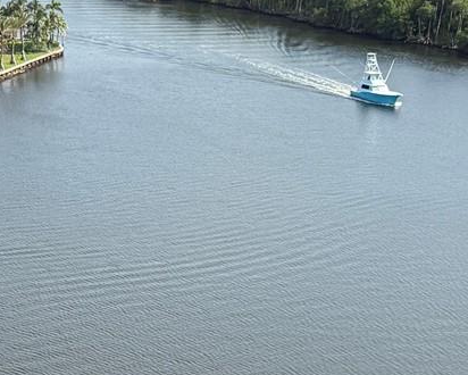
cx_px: 141
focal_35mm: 91
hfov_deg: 20.9
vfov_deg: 15.9
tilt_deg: -26.0
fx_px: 1261
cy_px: 509
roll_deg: -3.0
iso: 100
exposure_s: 1/4167
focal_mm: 6.76
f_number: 1.78
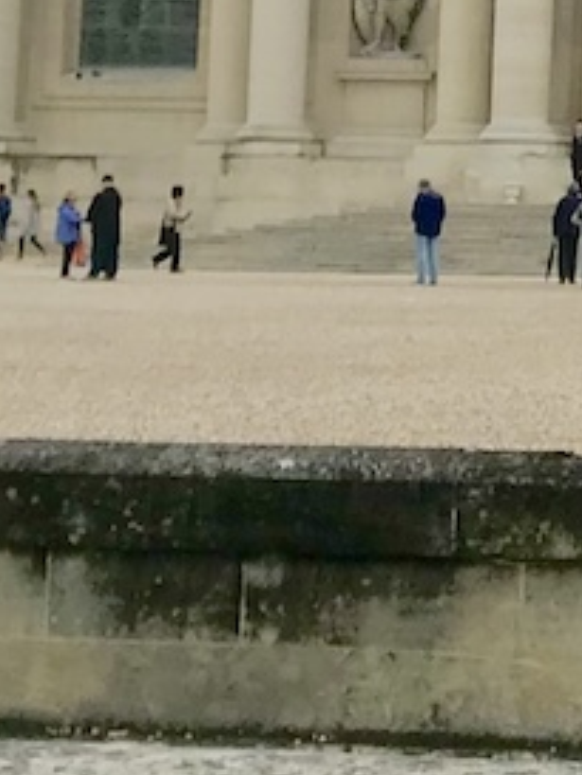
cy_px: -122
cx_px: 991
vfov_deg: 11.8
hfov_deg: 8.7
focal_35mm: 164
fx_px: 3674
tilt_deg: +3.1
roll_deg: -3.4
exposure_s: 1/1597
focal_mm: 3.99
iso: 20
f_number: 1.8
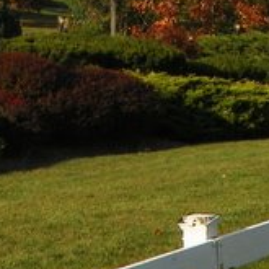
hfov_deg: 11.0
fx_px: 1398
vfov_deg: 10.8
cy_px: -33
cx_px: 119
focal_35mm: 159
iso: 64
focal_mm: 6.6
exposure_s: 1/640
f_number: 5.6
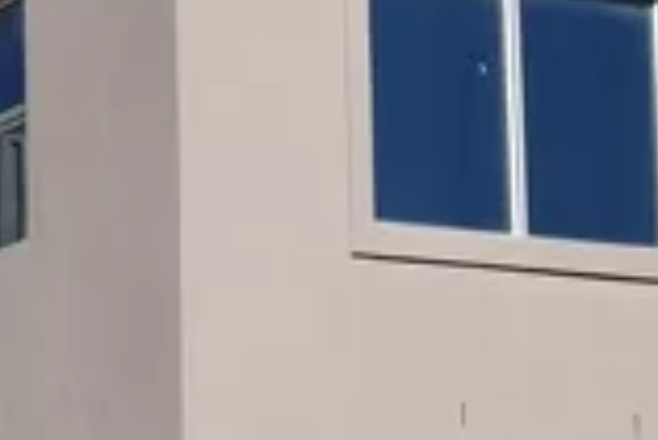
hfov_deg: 13.4
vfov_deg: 9.6
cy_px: 402
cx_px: -356
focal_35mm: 143
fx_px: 2616
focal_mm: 3.62
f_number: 1.8
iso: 50
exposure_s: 1/2451
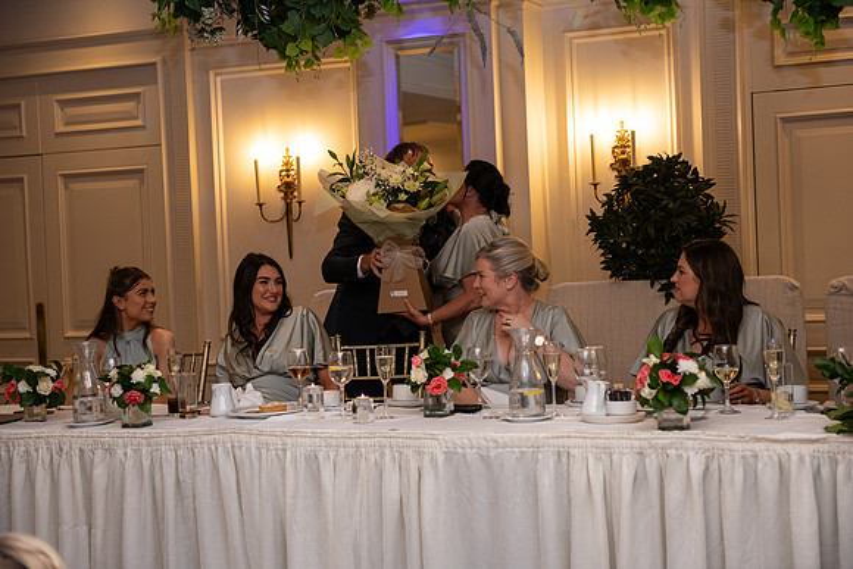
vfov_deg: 21.9
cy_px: 284
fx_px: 1469
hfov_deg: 32.4
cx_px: 426
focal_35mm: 62
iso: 800
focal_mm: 62
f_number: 3.5
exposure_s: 1/160
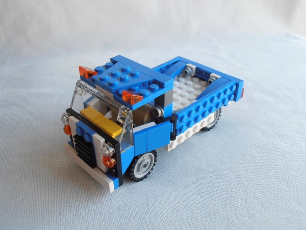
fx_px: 327
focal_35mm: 37
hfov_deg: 50.1
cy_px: 115
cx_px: 153
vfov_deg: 38.7
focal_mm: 6.61
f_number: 3.9
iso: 80
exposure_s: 1/40
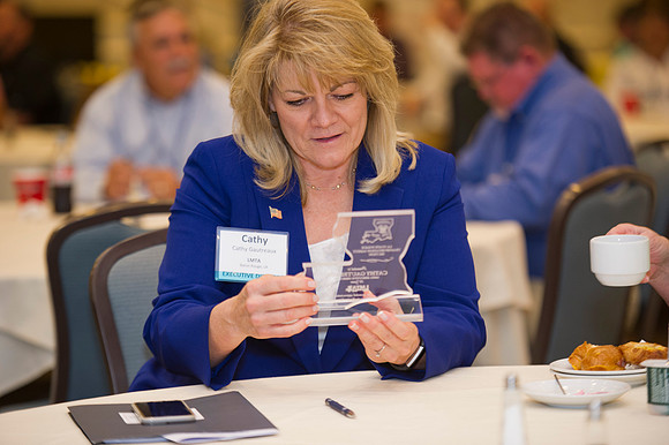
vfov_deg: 9.1
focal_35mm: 150
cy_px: 222
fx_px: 2786
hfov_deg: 13.7
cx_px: 334
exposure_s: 1/125
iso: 1600
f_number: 2.8
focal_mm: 150
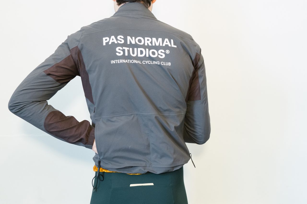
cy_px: 102
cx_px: 154
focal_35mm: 50
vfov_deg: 27.0
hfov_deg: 39.6
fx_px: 426
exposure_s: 1/125
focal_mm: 50
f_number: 4.5
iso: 4000
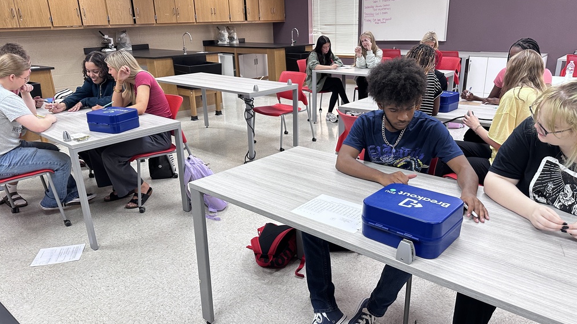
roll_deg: +1.5
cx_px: 297
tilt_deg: -19.4
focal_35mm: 27
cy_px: 168
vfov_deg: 42.9
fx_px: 413
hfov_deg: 69.8
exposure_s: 1/120
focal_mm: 6.86
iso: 200
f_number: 1.78
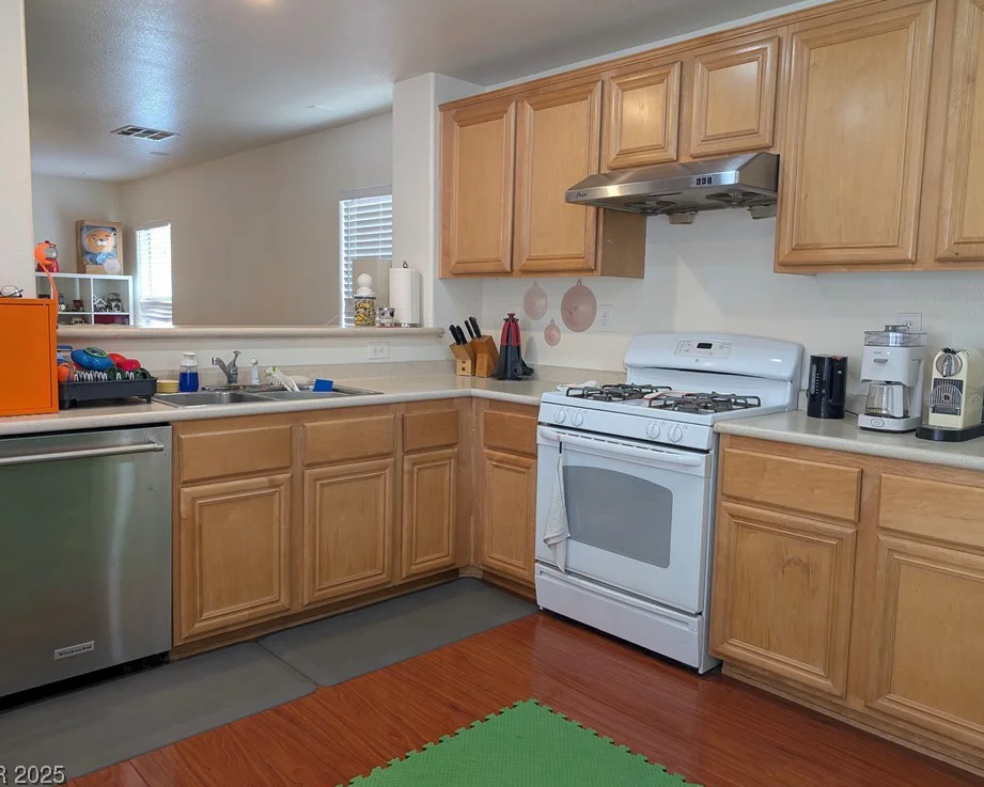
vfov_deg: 54.9
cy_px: 389
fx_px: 757
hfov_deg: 66.0
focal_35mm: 26
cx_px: 503
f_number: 1.68
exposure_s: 1/120
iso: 143
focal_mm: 6.9
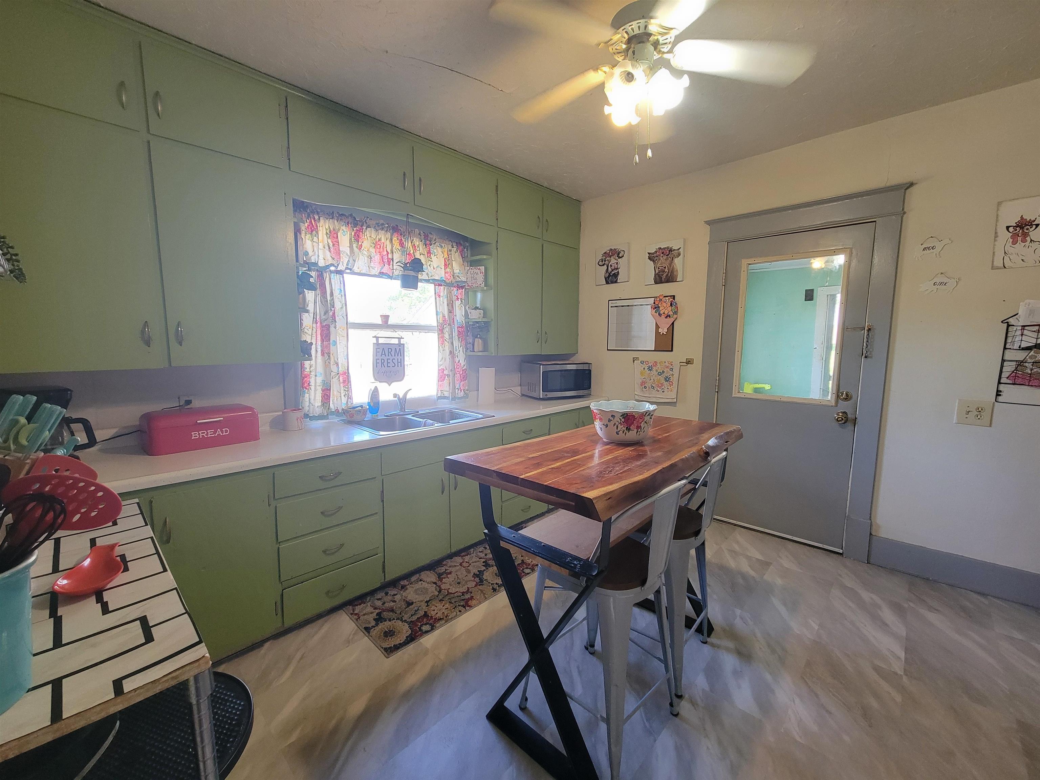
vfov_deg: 89.9
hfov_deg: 106.2
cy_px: 390
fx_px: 391
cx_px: 520
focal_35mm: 13
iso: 200
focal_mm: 2.2
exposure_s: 1/60
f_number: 2.2
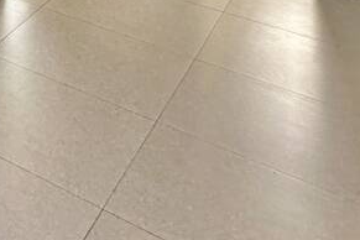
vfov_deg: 13.4
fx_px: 720
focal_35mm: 72
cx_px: -311
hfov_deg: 19.6
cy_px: -349
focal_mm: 2.22
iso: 40
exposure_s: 1/124
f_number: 2.2
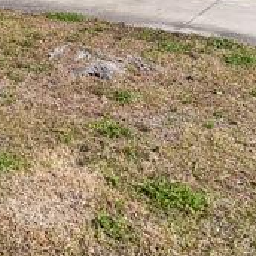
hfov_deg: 20.3
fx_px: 577
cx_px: -161
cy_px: -209
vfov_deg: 18.9
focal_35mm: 69
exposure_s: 1/1000
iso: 100
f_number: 5
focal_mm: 14
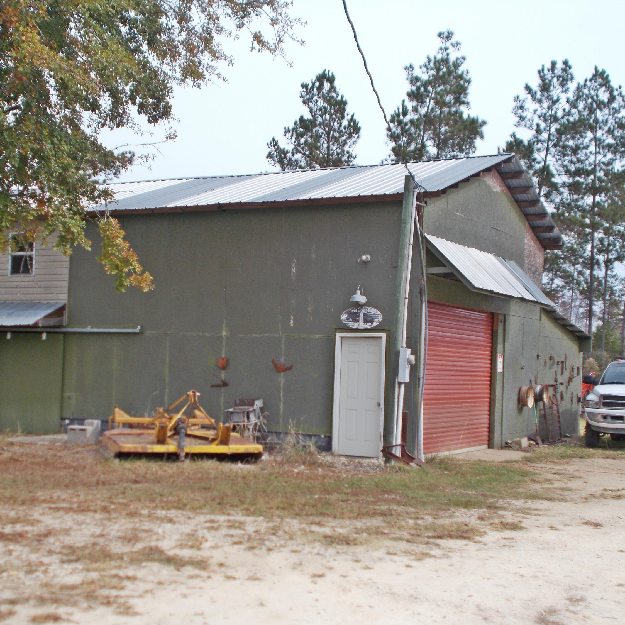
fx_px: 1062
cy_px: 312
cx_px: 284
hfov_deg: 32.8
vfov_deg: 32.8
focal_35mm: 52
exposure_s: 1/400
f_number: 4.2
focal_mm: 7.9
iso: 80
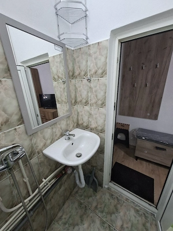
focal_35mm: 13
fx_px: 87
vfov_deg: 106.2
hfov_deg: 89.9
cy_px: 116
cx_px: 86
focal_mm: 1.74
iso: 160
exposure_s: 1/30
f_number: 2.2
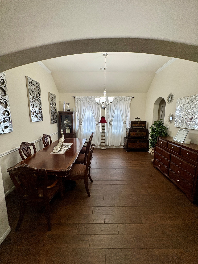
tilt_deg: -7.2
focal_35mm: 14
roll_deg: -1.2
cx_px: 99
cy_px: 132
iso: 200
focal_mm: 2.22
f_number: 2.2
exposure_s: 1/60
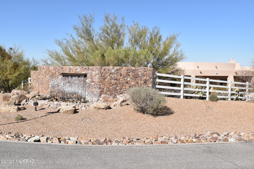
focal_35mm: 42
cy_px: 84
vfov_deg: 31.9
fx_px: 296
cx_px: 127
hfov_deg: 46.4
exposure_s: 1/640
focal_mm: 28
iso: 400
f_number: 13
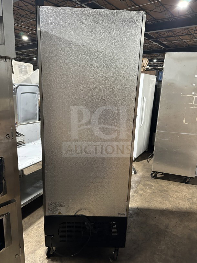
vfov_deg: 71.6
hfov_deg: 56.8
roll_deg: -5.0
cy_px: 132
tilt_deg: -10.5
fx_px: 182
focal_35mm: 24
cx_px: 98
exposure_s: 1/60
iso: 500
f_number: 1.78
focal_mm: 6.86
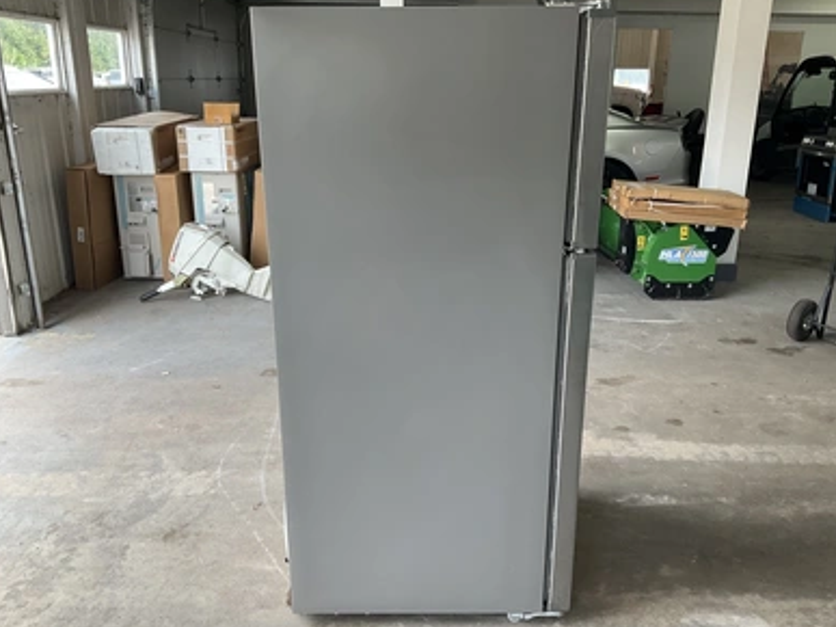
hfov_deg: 60.0
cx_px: 421
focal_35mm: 30
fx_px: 724
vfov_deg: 46.8
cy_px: 309
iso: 50
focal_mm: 3
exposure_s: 1/122
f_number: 1.8
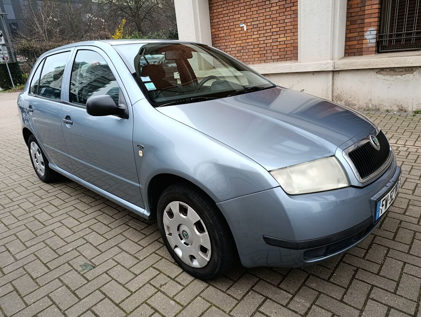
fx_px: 280
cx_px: 210
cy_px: 158
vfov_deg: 59.0
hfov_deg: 73.8
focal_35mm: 23
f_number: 1.65
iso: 61
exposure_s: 1/100
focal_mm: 6.11
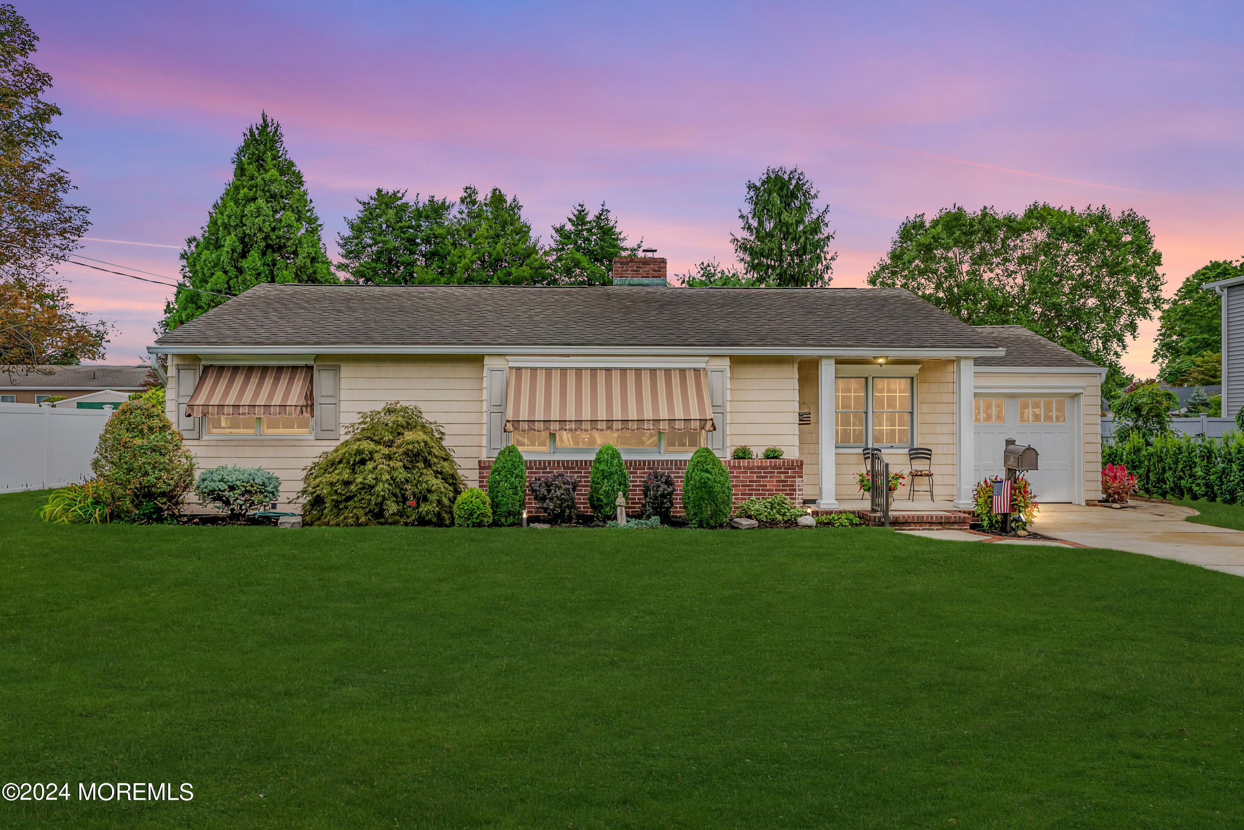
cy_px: 415
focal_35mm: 25
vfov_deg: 51.3
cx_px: 622
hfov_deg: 71.5
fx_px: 864
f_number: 8
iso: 400
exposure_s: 1/60
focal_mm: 25
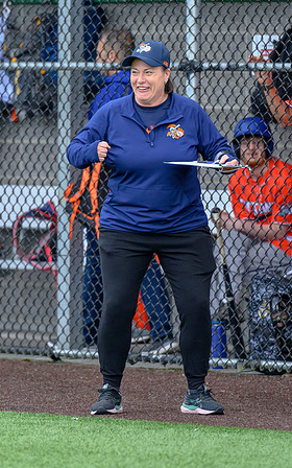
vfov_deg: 4.1
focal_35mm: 512
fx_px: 6519
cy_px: 246
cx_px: 91
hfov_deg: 2.6
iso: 1100
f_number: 2.8
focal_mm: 200
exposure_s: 1/2000
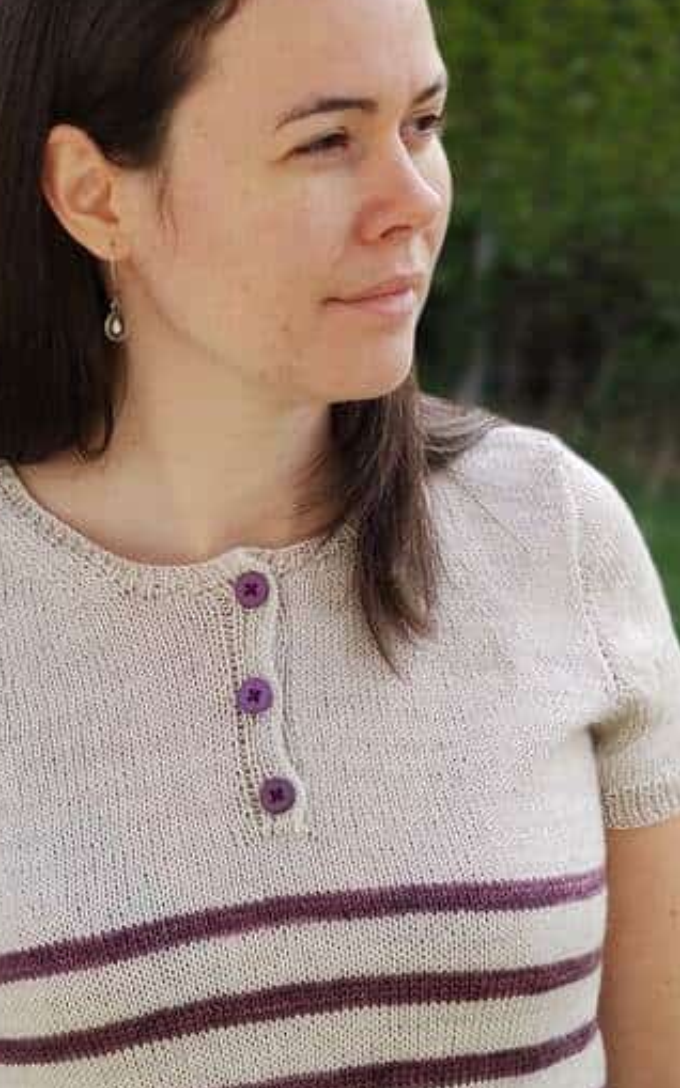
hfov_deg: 15.1
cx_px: 122
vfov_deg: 24.1
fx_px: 2551
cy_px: 507
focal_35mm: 86
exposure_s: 1/483
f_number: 2
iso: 100
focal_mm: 8.16
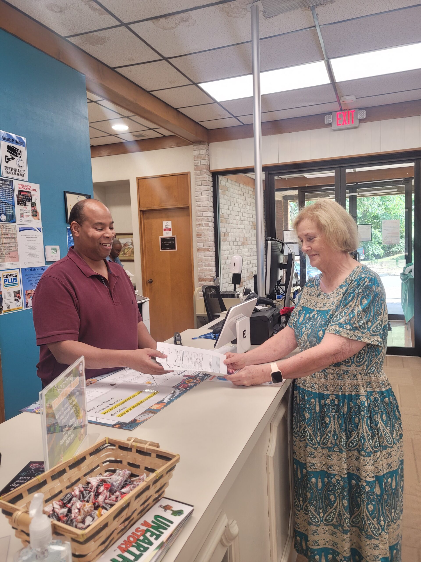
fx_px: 422
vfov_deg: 67.3
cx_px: 210
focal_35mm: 26
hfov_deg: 53.1
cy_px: 281
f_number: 1.8
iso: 160
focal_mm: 5.4
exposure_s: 1/120
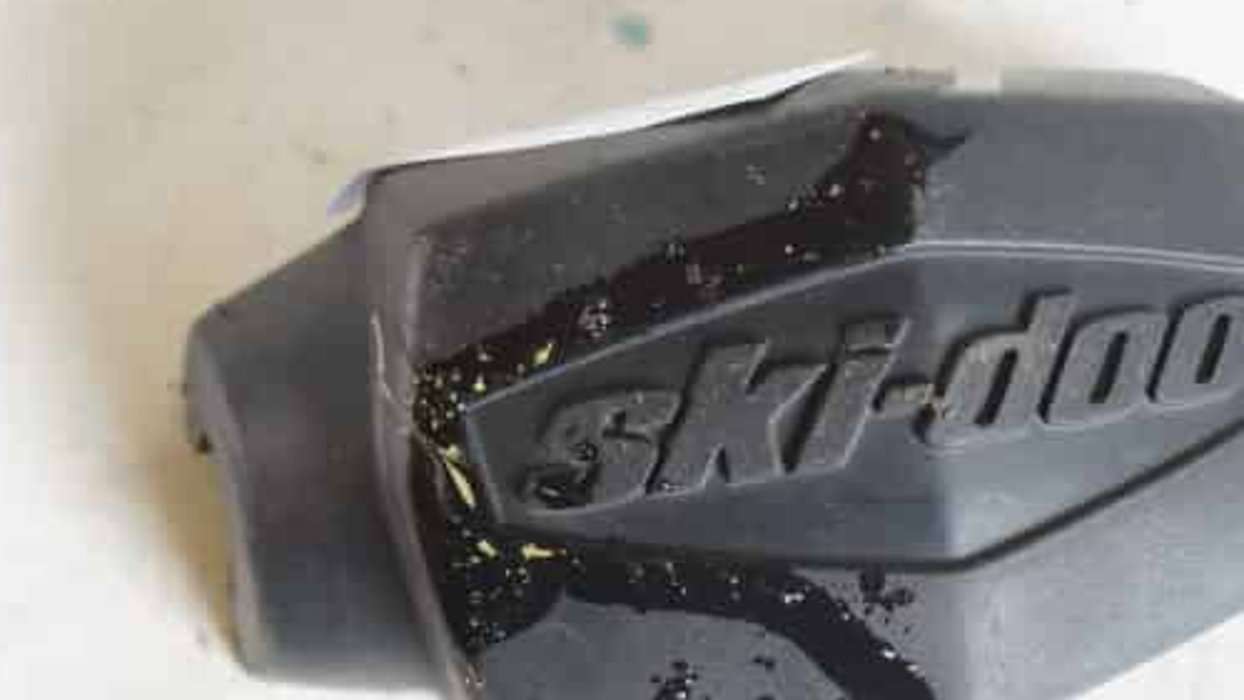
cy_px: 477
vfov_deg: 20.7
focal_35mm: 58
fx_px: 1914
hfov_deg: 35.7
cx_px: 805
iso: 500
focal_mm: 18
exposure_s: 1/60
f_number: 4
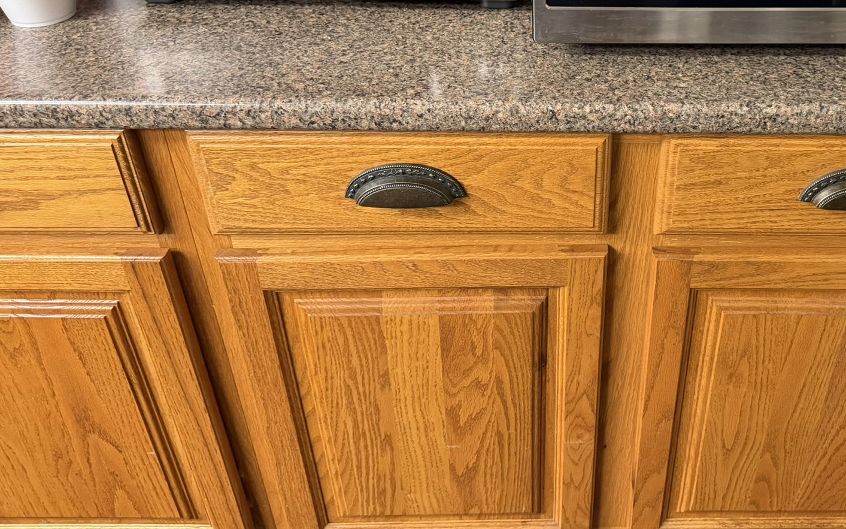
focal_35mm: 36
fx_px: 830
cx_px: 581
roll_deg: -2.1
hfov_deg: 52.7
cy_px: 151
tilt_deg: -33.4
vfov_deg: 34.8
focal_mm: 6.76
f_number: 1.78
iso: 640
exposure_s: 1/60
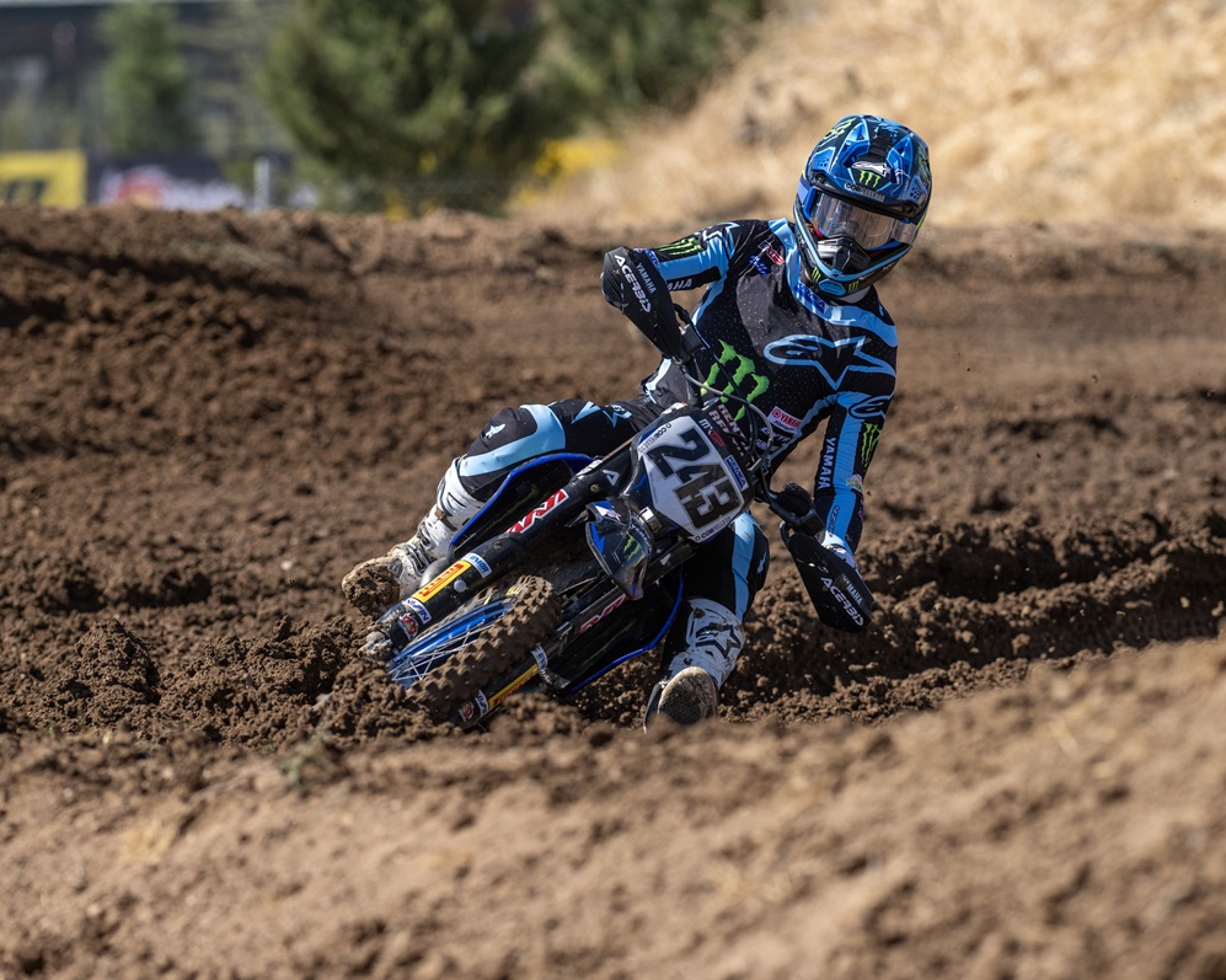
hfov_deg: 5.7
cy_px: 489
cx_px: 670
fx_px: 12297
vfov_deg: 4.6
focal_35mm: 339
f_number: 5
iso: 200
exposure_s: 1/1600
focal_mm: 300
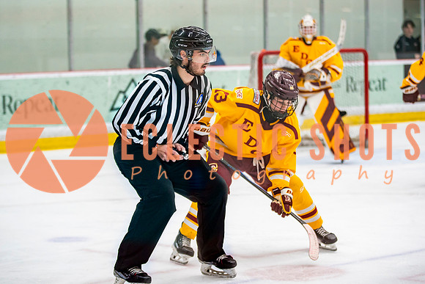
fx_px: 1437
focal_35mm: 122
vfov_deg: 11.3
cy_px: 113
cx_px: 203
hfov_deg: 16.8
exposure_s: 1/640
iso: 2000
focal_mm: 100
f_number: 2.8
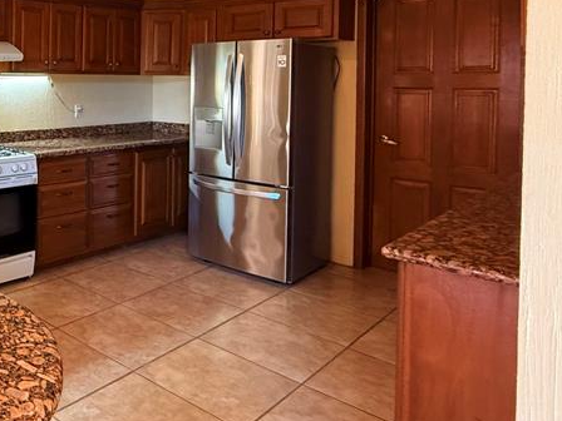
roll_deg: -0.7
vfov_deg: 42.5
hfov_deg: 47.5
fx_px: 520
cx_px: 4
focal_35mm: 32
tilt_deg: -2.9
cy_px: 95
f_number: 2.2
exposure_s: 1/99
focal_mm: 2.22
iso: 320
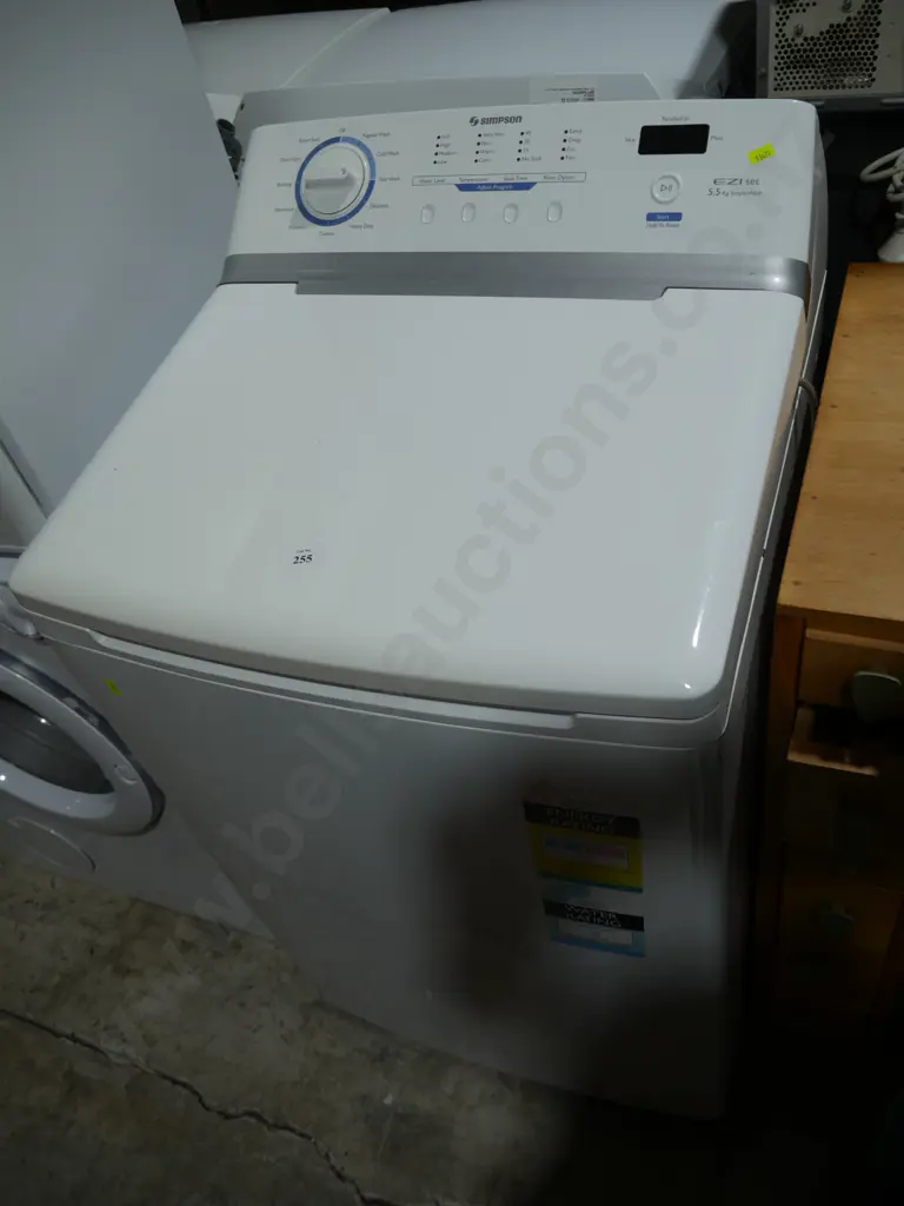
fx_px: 975
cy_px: 603
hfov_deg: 49.7
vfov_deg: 63.4
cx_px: 452
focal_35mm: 28
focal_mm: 14
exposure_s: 1/200
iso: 200
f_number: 4.5
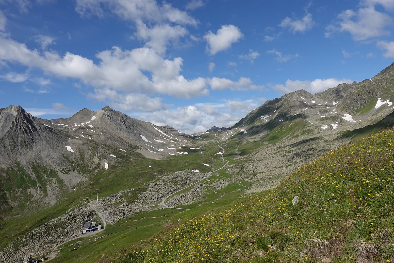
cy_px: 132
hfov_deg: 73.7
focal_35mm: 24
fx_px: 263
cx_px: 197
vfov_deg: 53.1
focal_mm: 9
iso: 125
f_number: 5.6
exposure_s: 1/640
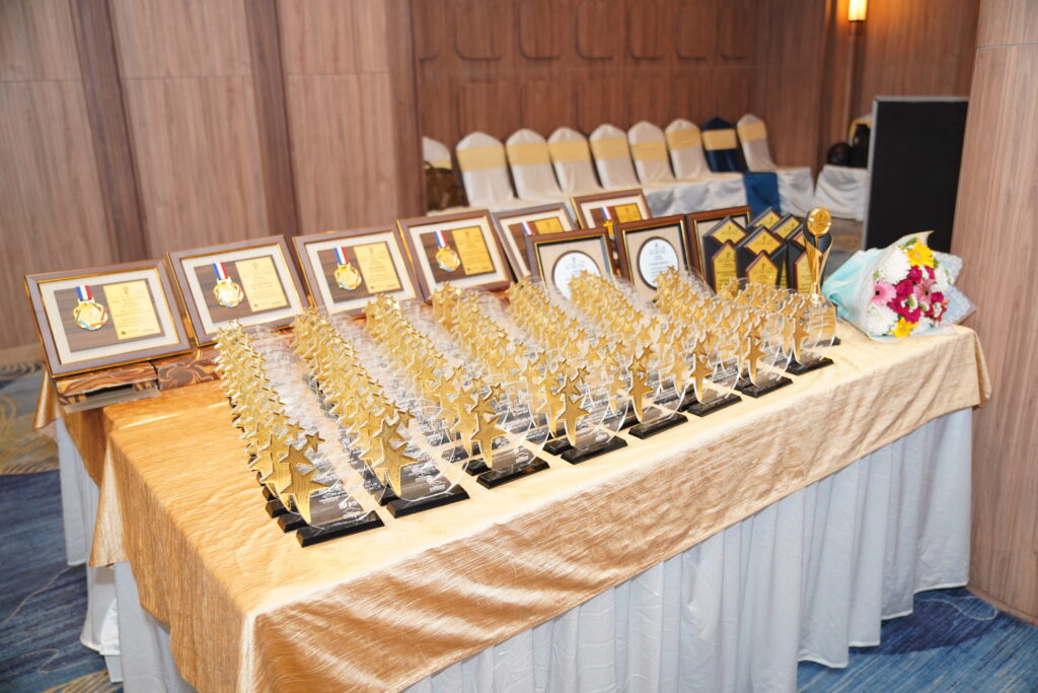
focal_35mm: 29
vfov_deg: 45.0
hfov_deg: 63.7
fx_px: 836
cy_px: 346
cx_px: 519
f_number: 2.8
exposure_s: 1/160
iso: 1600
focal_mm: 29
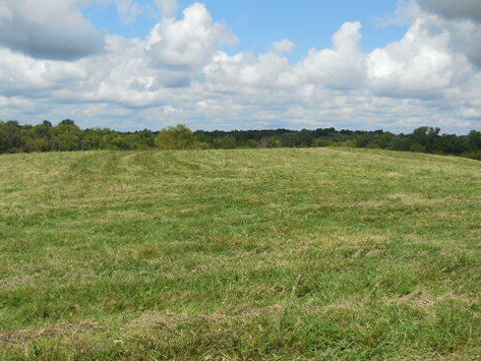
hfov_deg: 41.2
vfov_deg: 31.5
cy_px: 183
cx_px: 225
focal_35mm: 46
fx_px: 639
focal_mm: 6.1
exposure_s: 1/500
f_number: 6.8
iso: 125
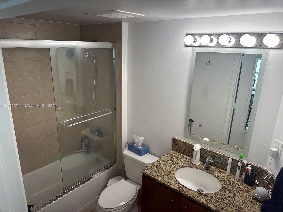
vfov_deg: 56.8
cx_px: 142
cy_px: 106
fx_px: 196
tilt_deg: -15.3
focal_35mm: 24
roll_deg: -2.6
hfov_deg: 71.6
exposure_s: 1/120
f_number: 1.78
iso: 100
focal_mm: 6.86
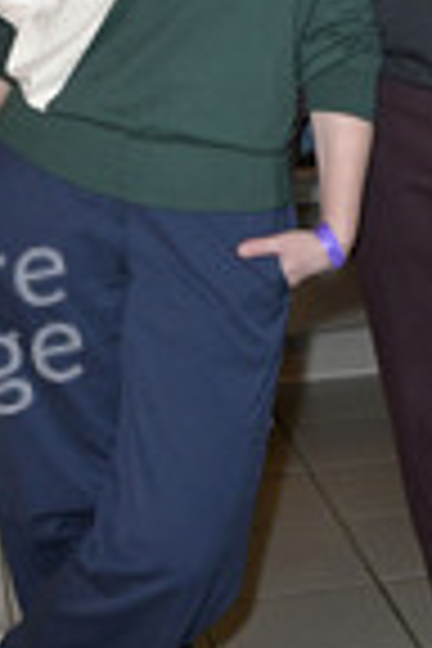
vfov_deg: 22.6
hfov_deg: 15.3
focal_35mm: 89
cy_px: 130
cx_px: 342
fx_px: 1602
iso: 2500
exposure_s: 1/250
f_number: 5.6
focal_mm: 32
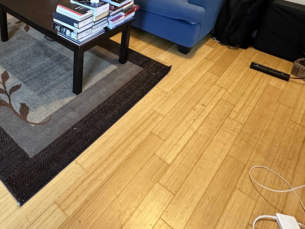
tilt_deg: -21.1
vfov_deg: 37.7
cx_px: 53
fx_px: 291
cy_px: -7
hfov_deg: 51.3
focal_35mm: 33
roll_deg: -0.7
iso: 400
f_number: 2.2
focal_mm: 2.22
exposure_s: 1/60
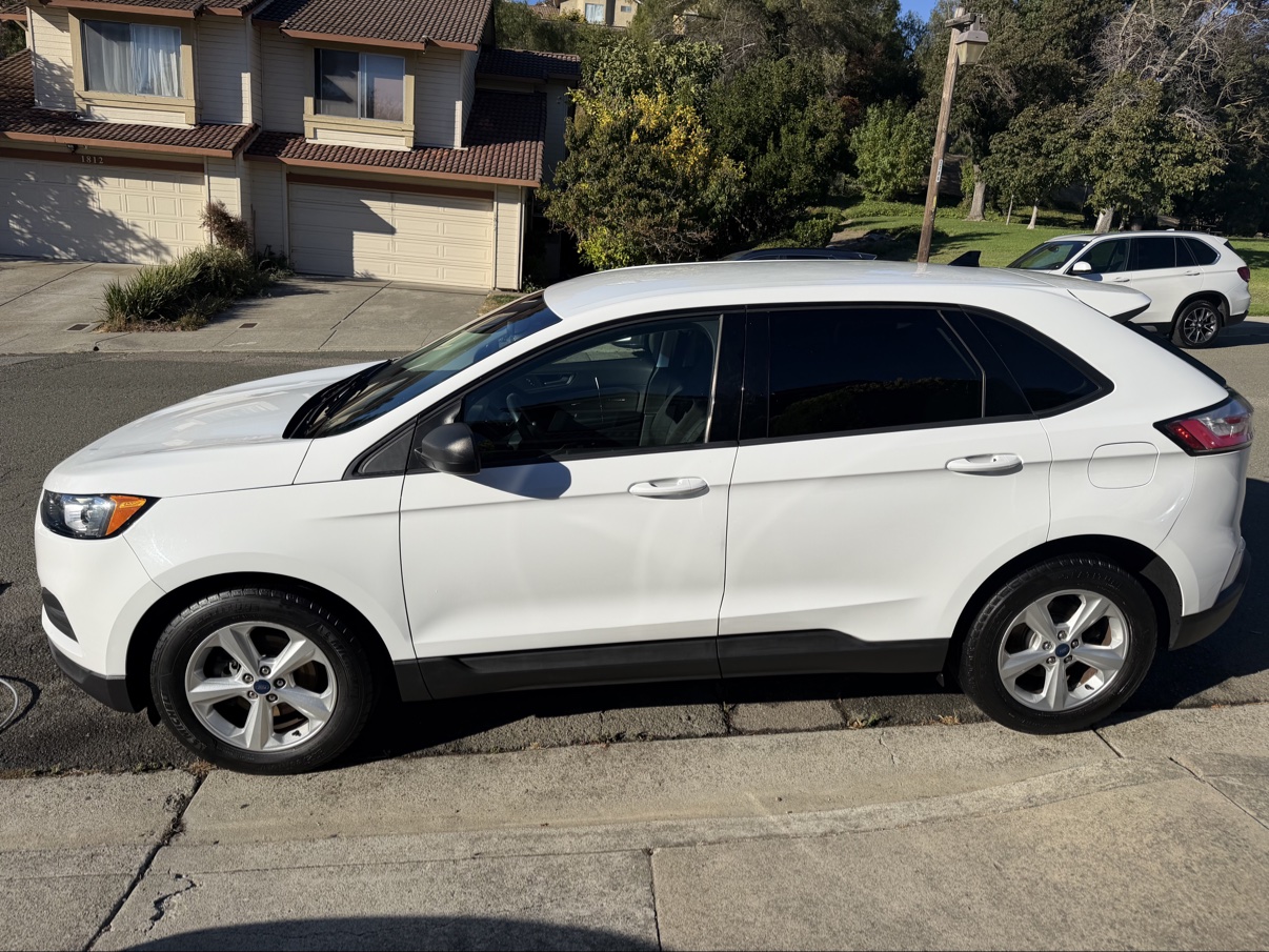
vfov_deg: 56.8
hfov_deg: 71.6
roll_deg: -4.2
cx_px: 634
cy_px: 476
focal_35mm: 24
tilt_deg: -14.3
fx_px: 880
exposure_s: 1/7353
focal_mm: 6.76
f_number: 1.78
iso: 80
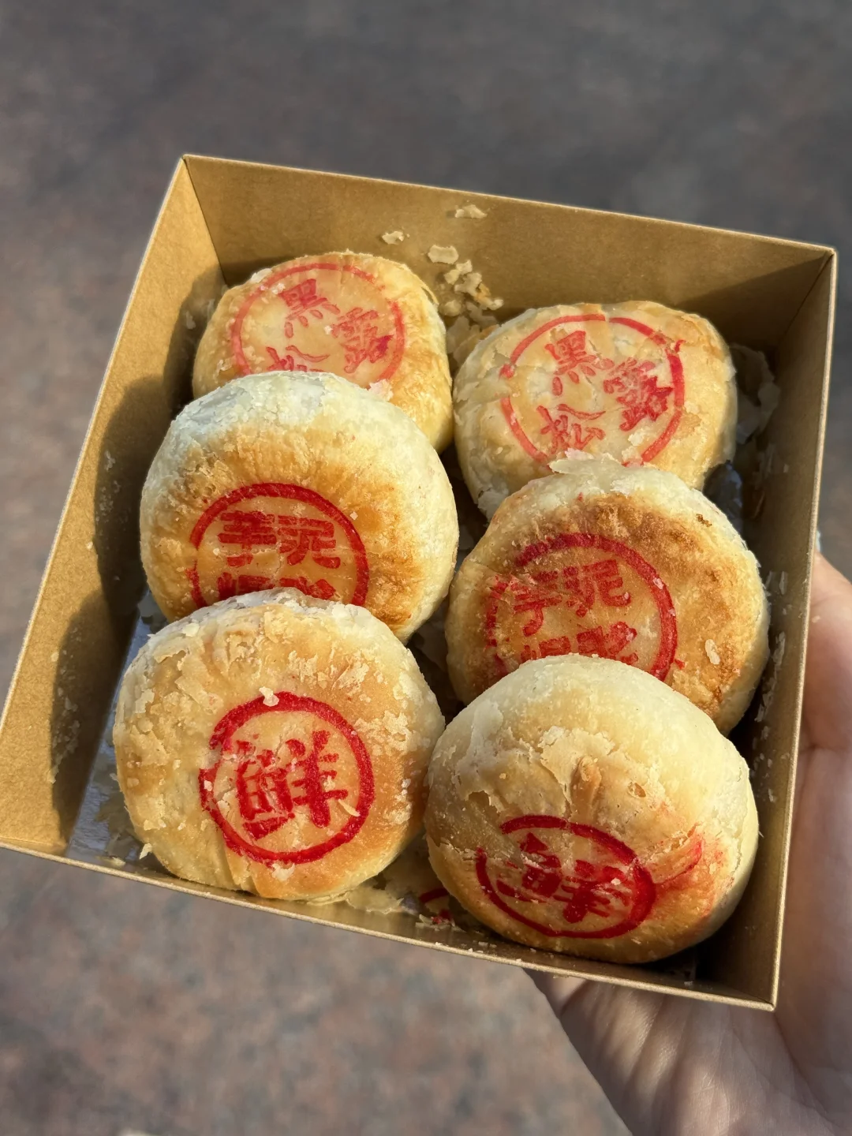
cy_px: 568
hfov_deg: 30.3
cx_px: 426
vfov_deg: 39.7
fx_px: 1575
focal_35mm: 48
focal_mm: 6.76
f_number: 1.78
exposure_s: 1/333
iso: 64
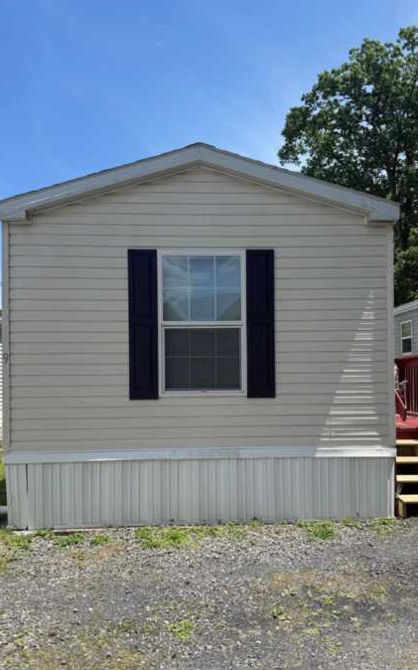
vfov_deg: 64.5
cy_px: 367
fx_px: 529
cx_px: 235
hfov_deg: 43.0
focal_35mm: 29
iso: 80
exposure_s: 1/4167
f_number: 1.78
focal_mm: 6.76
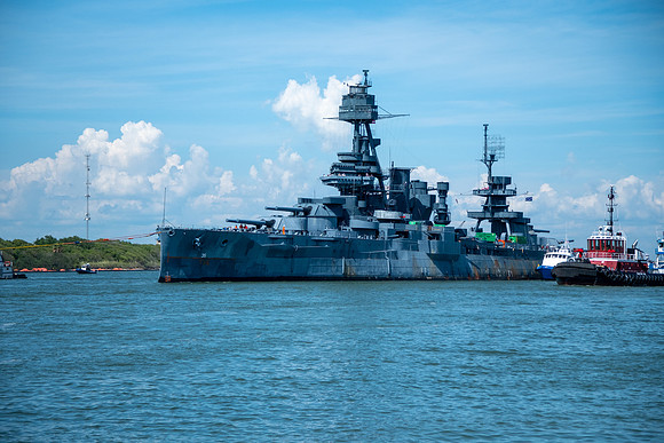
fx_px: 1863
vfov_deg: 13.6
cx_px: 332
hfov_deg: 20.2
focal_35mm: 101
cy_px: 222
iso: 160
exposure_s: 1/4000
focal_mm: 67.5
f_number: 4
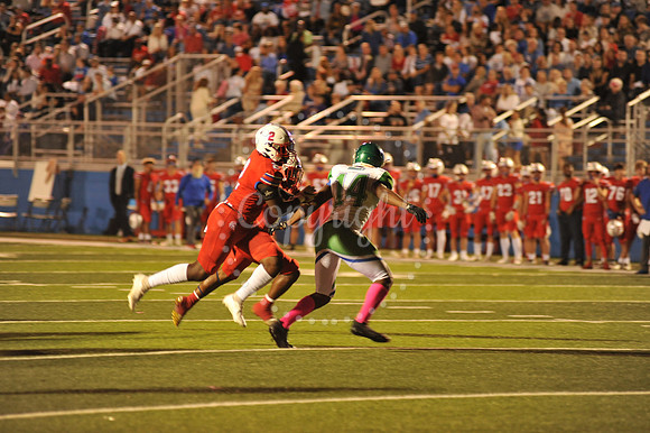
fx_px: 3609
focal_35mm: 200
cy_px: 216
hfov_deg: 10.3
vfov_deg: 6.9
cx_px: 325
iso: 2000
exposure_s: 1/200
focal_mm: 200
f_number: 2.8
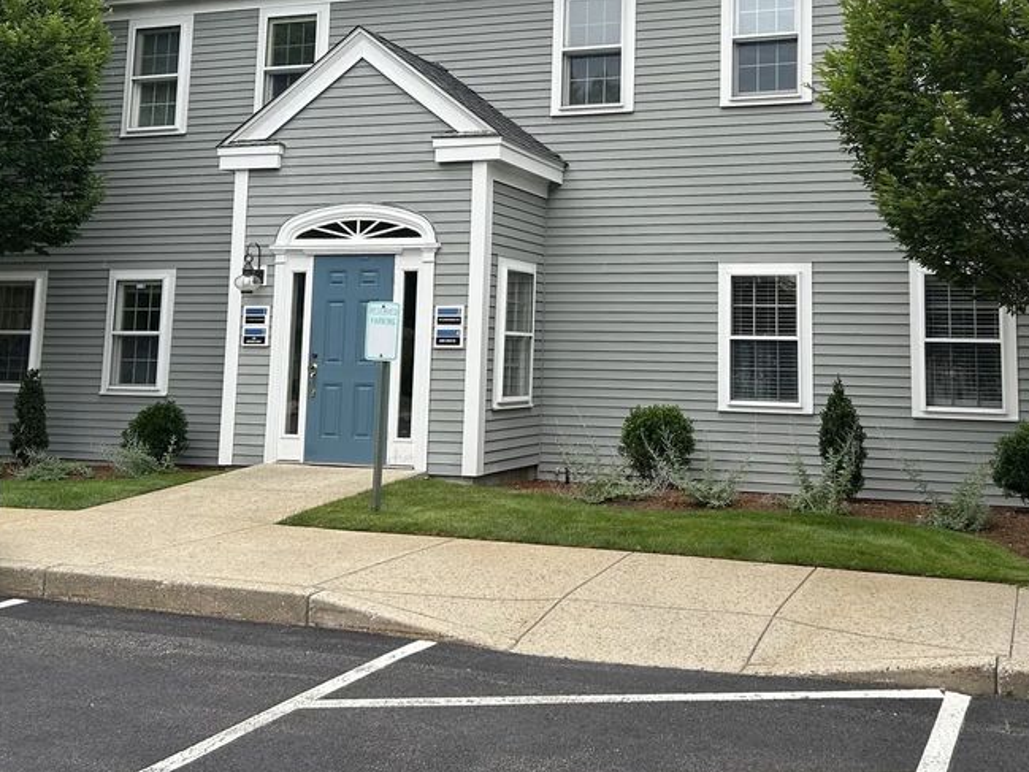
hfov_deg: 45.5
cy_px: 176
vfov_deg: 34.3
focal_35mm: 41
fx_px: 1219
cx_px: 622
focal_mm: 5.7
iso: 50
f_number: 1.5
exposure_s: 1/791
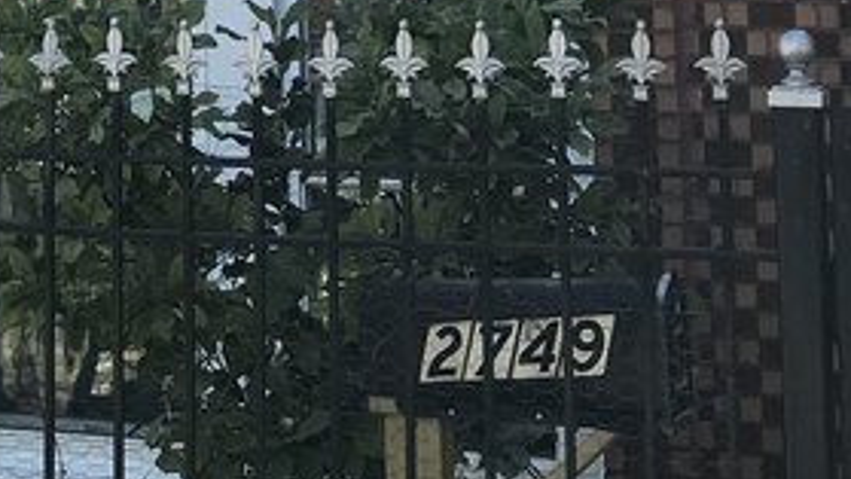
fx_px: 2663
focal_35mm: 118
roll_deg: -0.9
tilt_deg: +8.7
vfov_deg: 9.7
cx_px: -153
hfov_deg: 17.4
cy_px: -400
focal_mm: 3.99
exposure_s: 1/406
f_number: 1.8
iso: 20
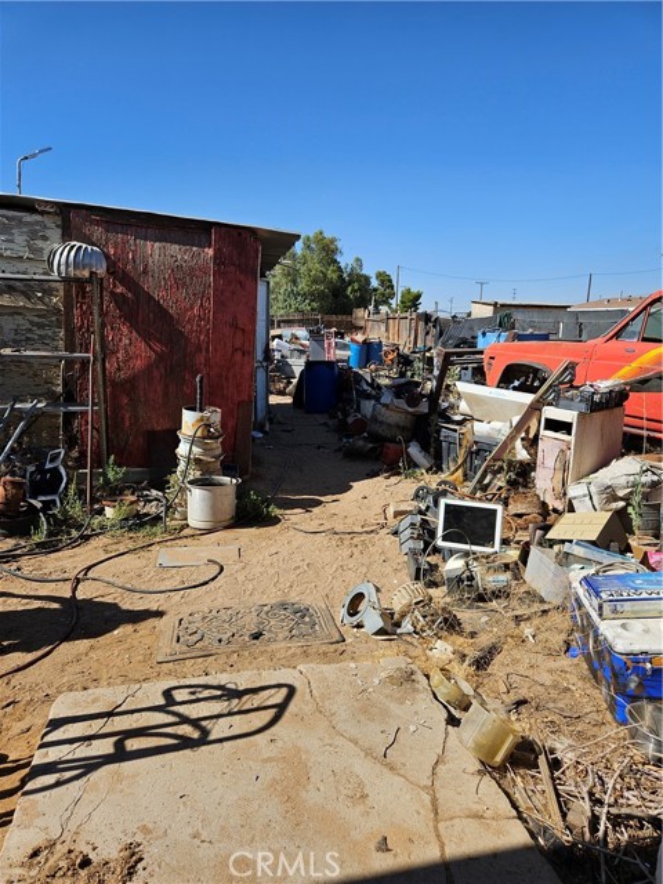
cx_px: 332
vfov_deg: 73.9
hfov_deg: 58.9
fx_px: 587
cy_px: 442
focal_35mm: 23
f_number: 1.8
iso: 25
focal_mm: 5.4
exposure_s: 1/2240
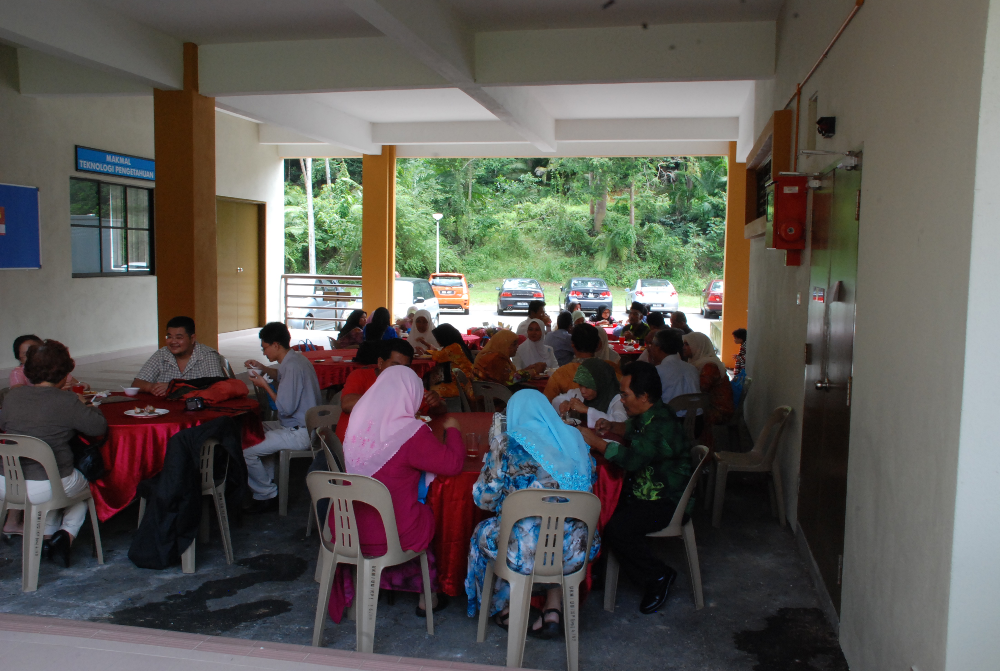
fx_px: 919
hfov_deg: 57.1
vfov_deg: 40.1
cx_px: 500
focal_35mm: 33
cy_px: 336
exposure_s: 1/20
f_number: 18
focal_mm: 22
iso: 800
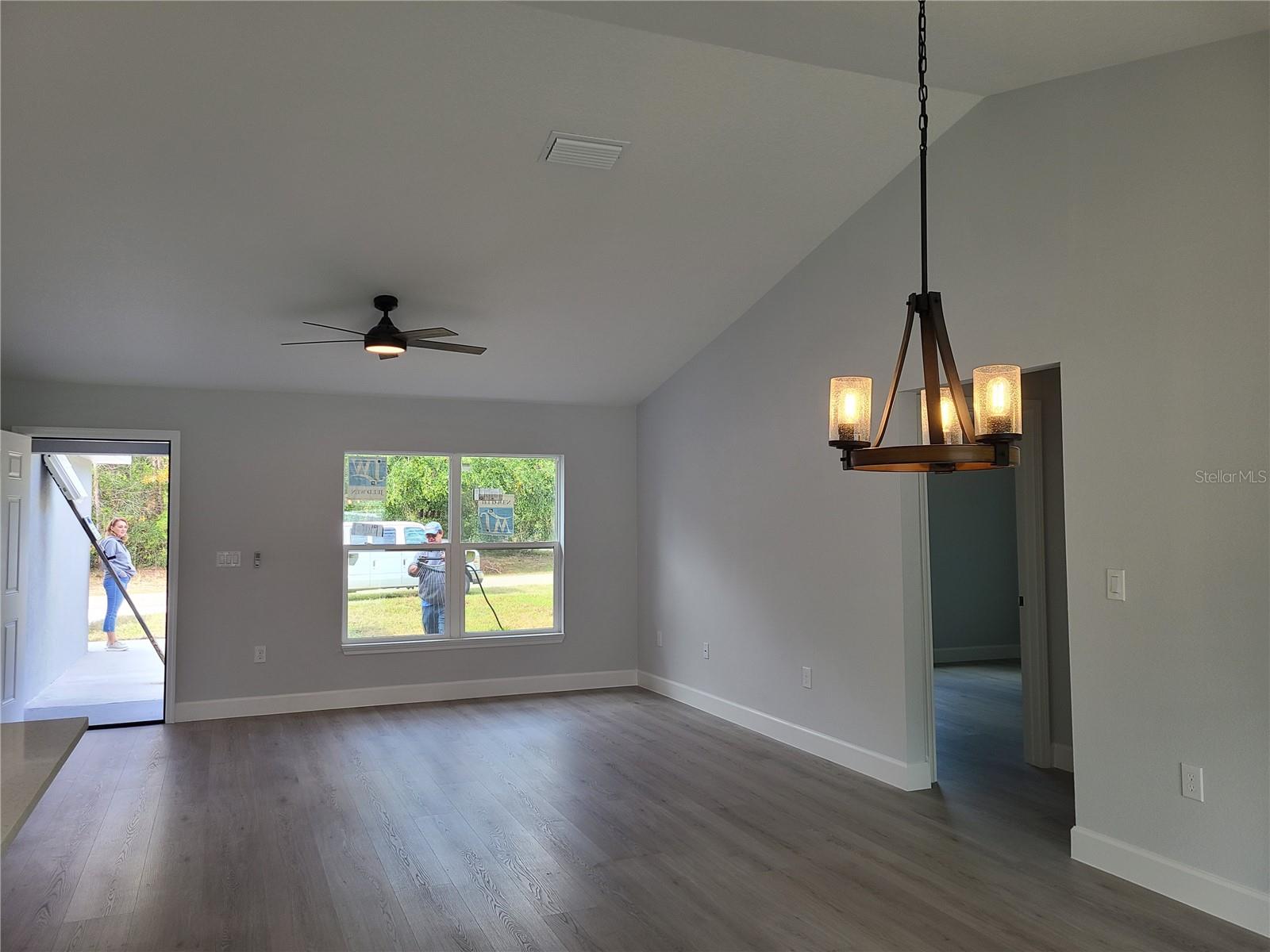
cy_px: 476
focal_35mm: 26
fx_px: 954
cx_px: 635
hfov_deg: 67.3
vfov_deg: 53.1
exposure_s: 1/120
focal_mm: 5.4
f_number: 1.8
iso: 64
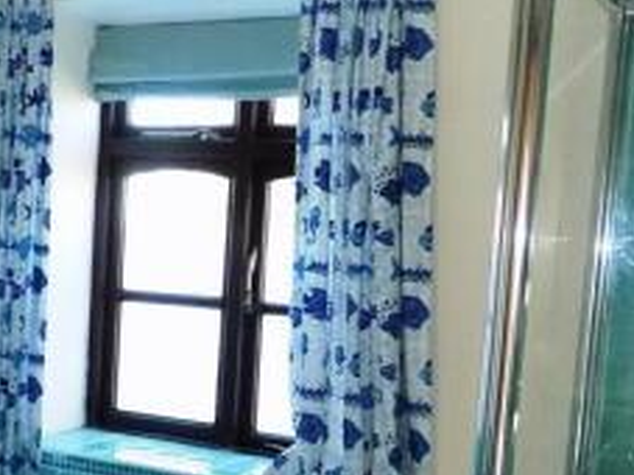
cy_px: 339
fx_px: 1080
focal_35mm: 59
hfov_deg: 31.7
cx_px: 113
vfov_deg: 24.6
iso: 400
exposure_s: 1/60
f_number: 3.1
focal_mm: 4
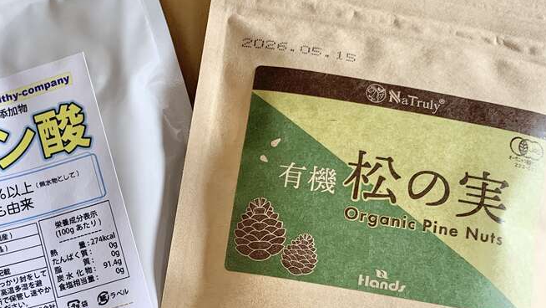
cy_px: 264
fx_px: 753
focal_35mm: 52
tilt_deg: -85.3
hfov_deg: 39.5
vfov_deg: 22.6
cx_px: 190
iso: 100
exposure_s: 1/60
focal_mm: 4.25
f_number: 1.8
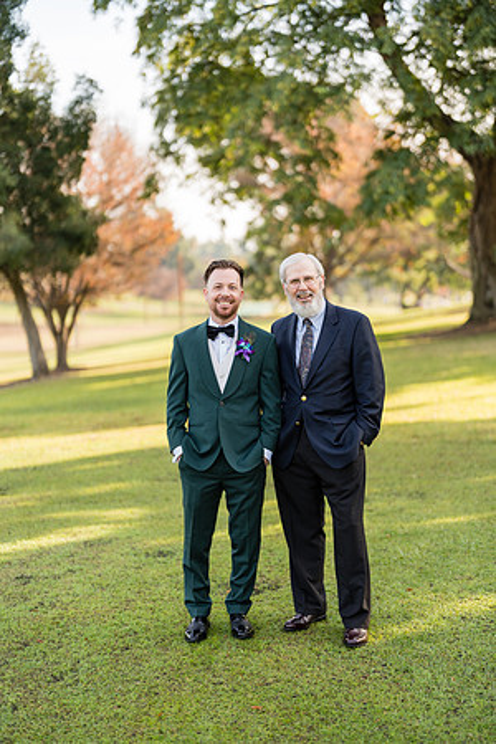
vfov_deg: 39.6
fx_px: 1033
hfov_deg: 27.0
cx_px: 248
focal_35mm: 50
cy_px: 372
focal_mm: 50
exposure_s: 1/1600
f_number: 1.2
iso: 125
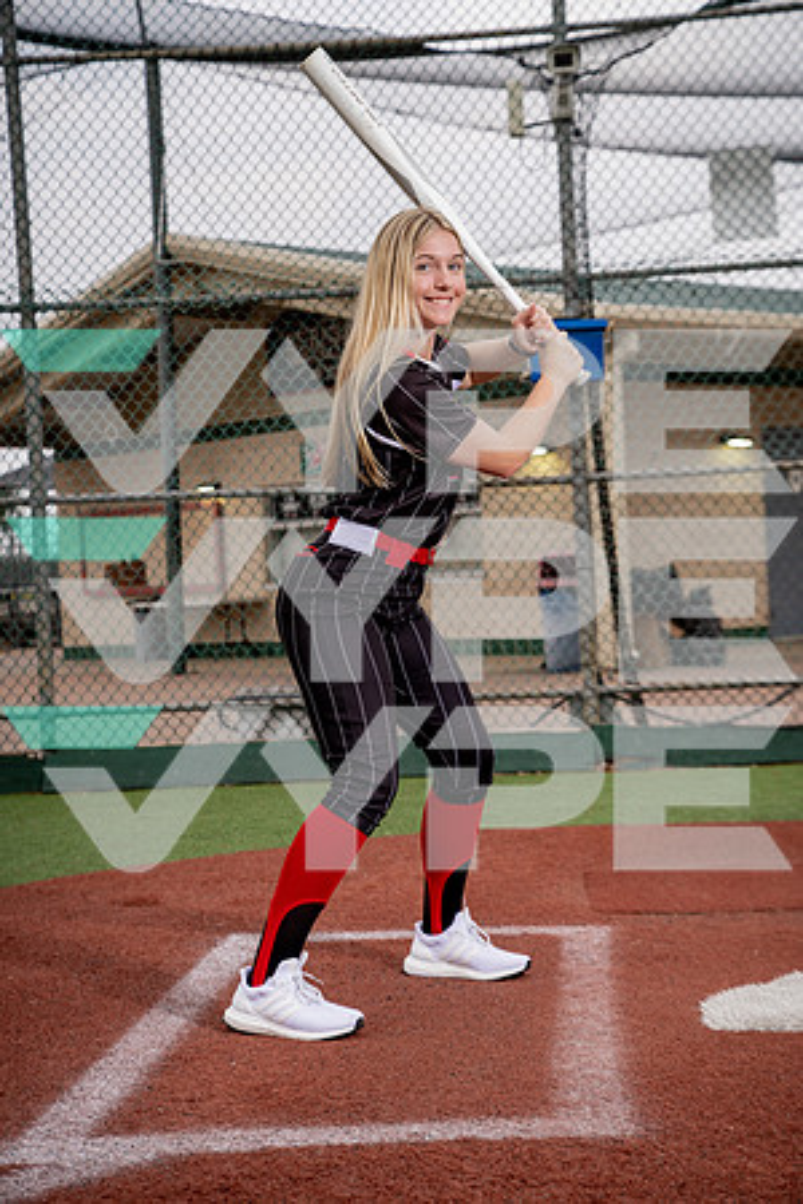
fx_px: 2074
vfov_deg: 32.4
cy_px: 602
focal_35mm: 62
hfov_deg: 21.9
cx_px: 402
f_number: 4.5
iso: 100
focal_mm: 62
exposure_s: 1/250
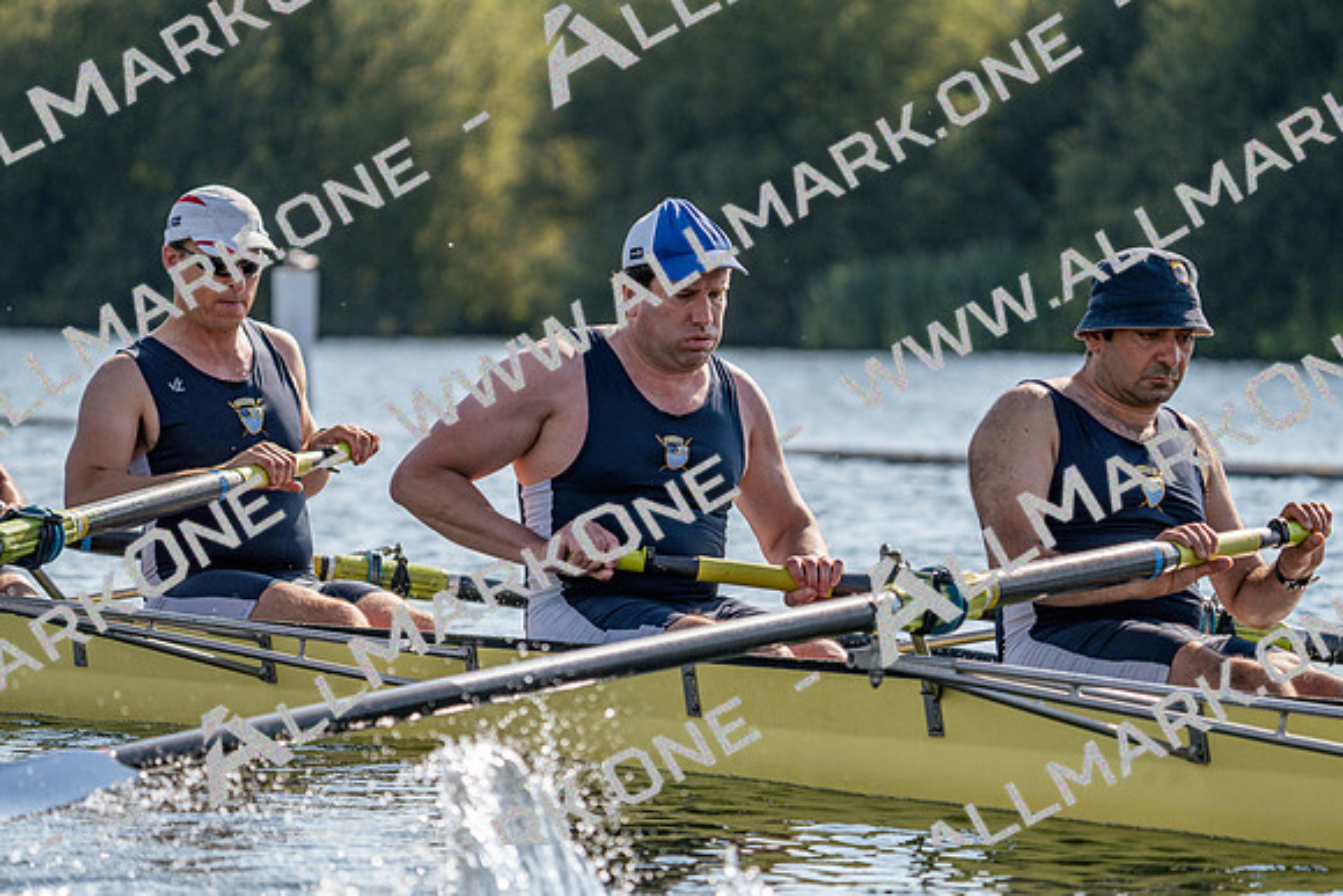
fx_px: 8209
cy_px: 448
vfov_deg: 6.2
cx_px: 672
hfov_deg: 9.4
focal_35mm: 220
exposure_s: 1/1600
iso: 250
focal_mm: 220
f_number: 5.6
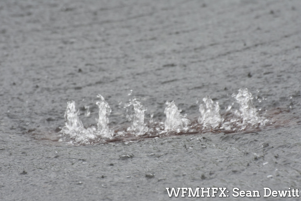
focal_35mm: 450
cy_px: 100
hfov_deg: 4.6
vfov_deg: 3.1
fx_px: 3761
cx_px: 150
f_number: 8
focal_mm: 300
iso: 500
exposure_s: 1/160
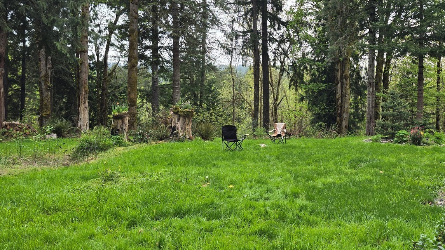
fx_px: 413
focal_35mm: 35
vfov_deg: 33.7
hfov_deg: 55.2
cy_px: 128
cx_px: 304
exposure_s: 1/180
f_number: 1.7
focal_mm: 6.3
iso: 20
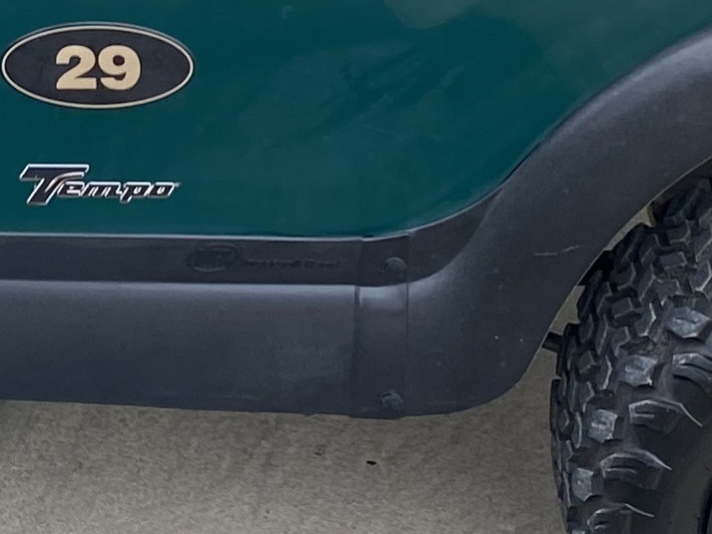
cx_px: -26
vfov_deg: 9.5
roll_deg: -1.4
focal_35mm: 147
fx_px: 3024
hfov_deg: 13.2
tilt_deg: -15.6
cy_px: -477
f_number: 1.8
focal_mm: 4.25
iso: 32
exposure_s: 1/173
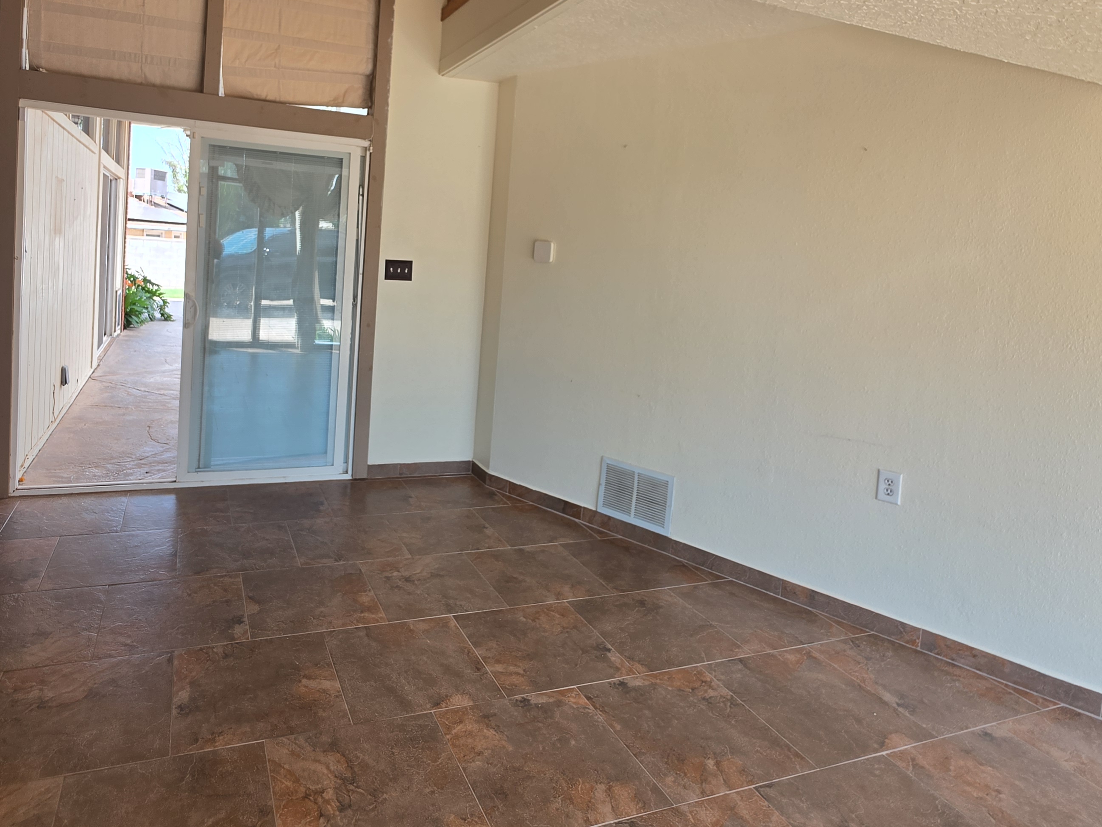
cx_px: 434
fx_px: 637
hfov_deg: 80.7
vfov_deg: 64.7
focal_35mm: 20
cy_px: 294
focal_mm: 2.2
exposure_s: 1/120
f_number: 1.9
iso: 25
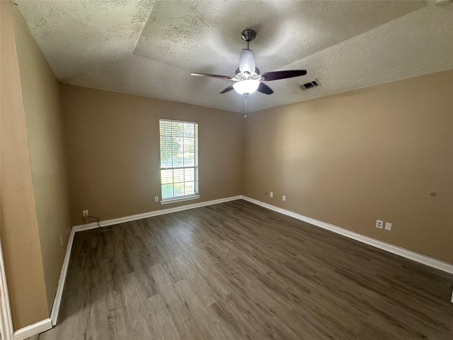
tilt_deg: -6.6
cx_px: 226
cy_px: 170
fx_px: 183
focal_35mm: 14
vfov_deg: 85.7
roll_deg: -0.9
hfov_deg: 102.1
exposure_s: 1/60
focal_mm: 2.22
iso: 200
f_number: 2.2
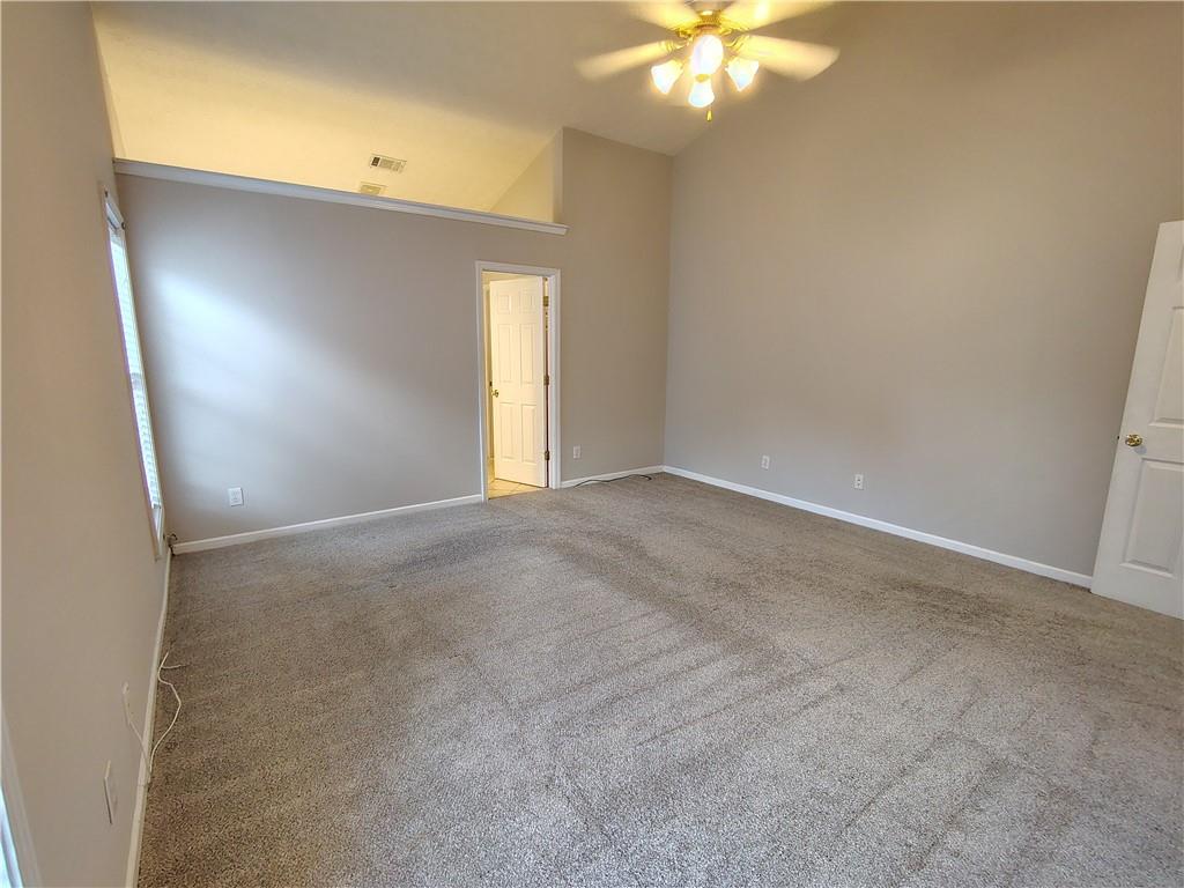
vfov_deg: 78.1
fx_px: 547
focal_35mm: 16
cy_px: 444
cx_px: 592
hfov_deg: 94.5
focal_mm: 2.13
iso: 392
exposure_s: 1/24
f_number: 2.2
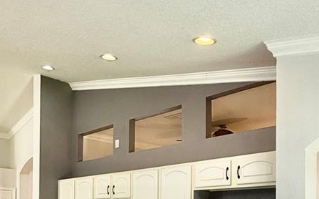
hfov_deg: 47.4
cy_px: 215
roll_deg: -1.8
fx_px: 348
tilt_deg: +1.5
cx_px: 80
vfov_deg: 29.1
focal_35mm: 40
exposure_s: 1/120
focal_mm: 2.22
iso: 250
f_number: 2.2
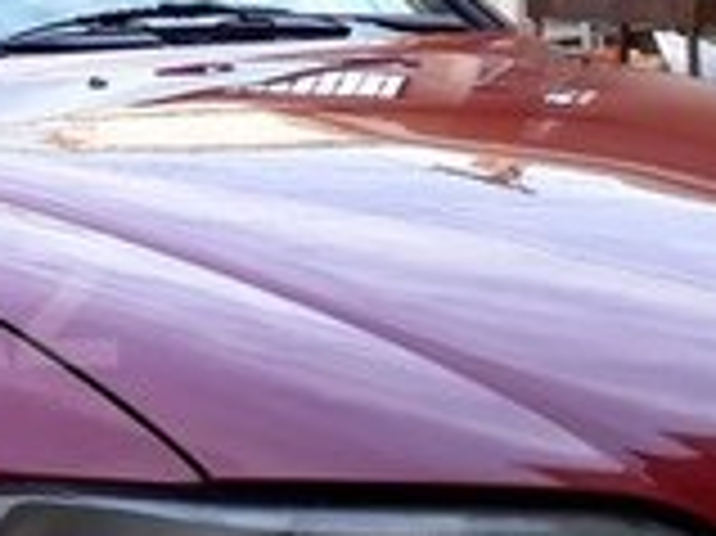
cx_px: -342
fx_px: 2315
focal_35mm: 112
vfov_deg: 13.2
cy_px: 300
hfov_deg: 16.2
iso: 40
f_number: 1.9
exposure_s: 1/268
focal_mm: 3.6
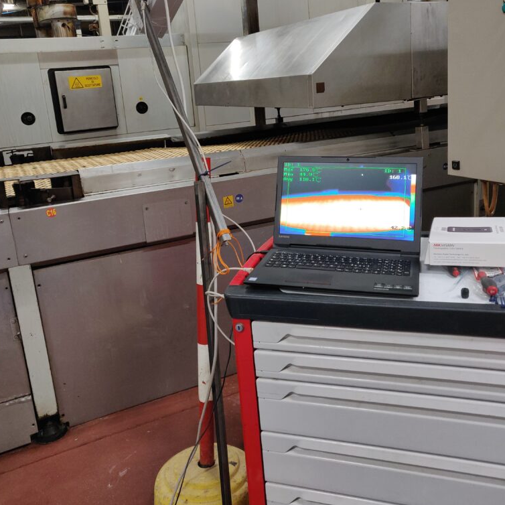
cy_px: 210
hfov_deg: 54.0
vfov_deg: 53.8
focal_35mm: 30
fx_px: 495
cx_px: 249
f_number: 1.7
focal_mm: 4.25
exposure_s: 1/33
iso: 400
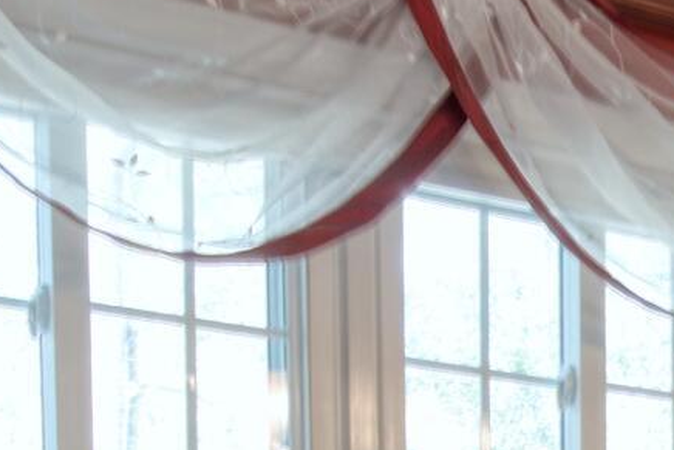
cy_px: 980
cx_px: 1456
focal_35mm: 117
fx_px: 2191
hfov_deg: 14.0
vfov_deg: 10.5
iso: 100
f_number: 10
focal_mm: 17
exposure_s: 1
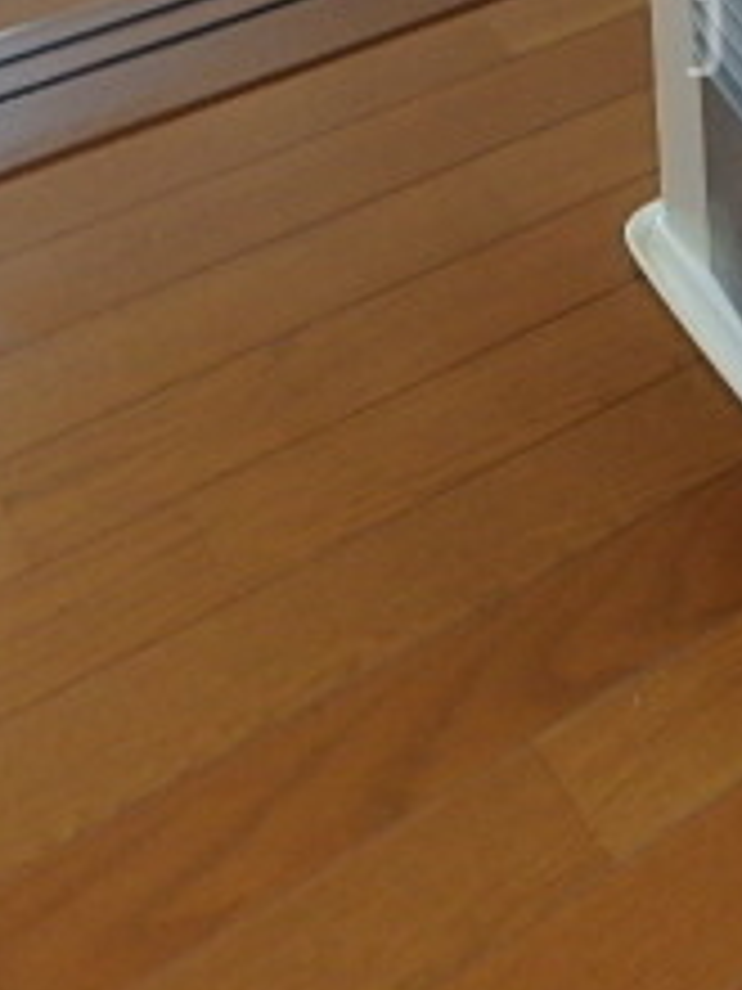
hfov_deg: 21.5
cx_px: 994
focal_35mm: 61
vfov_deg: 29.8
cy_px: 22
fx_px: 1743
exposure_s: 1/30
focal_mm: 3.7
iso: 250
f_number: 3.5
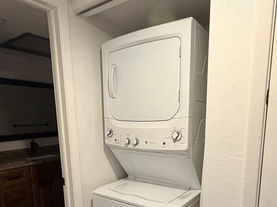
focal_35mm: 27
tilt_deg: -9.9
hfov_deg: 65.2
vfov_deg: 49.4
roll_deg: +0.4
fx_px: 216
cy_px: 154
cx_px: 152
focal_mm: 2.22
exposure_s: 1/60
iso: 320
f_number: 2.2
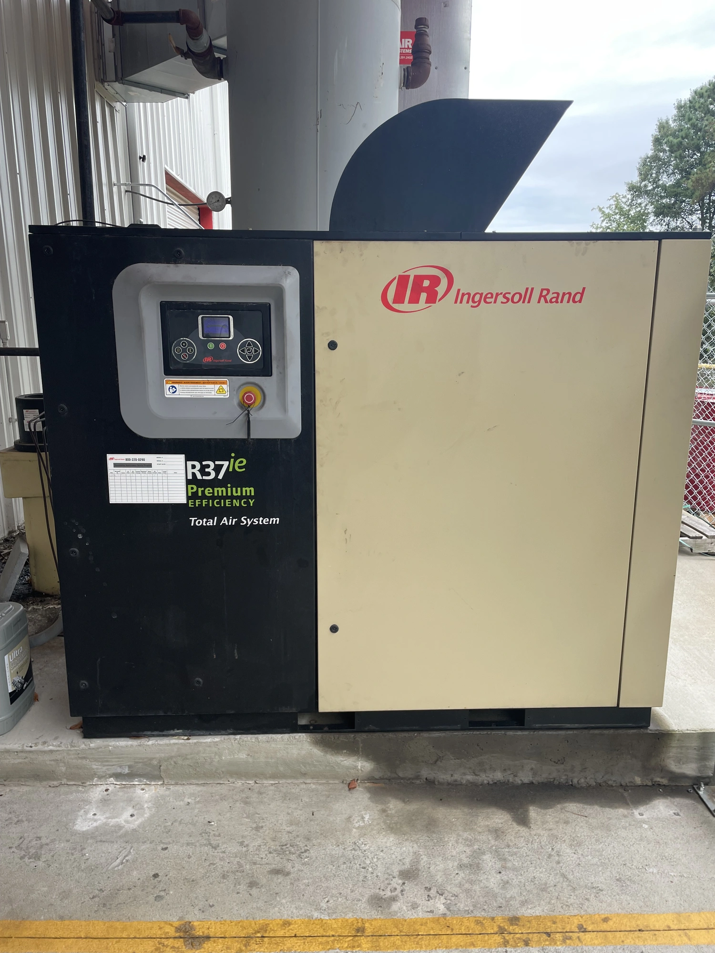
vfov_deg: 67.3
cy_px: 476
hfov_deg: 53.1
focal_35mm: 26
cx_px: 358
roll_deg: +0.8
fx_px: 716
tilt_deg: -13.1
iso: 32
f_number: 1.6
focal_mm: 4.2
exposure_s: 1/318
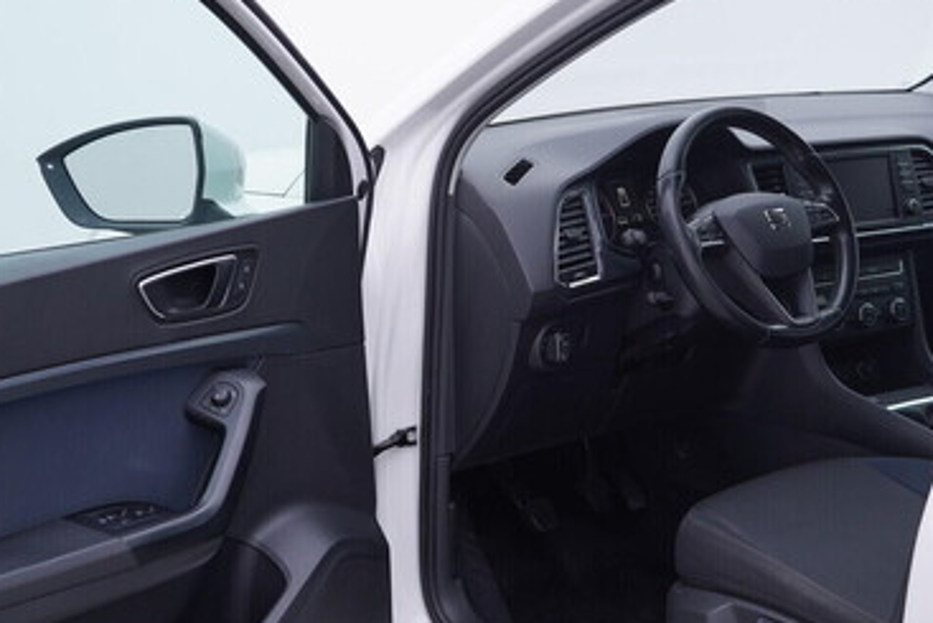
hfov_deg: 36.9
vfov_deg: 25.1
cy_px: 347
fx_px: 1400
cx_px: 460
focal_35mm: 54
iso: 125
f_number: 3.5
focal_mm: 24
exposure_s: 1/60
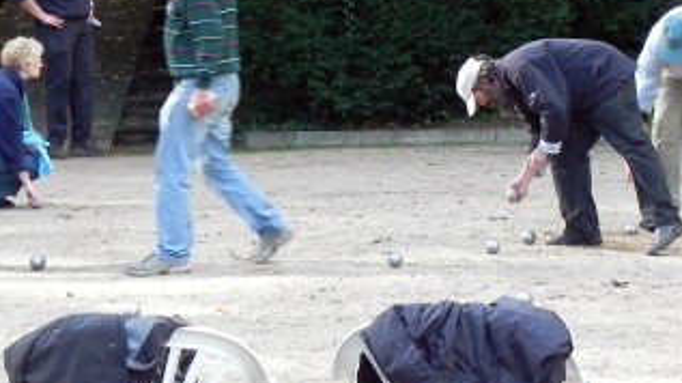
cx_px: 480
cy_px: -32
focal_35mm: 165
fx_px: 2983
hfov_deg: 13.0
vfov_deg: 7.3
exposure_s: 1/63.1
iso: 160
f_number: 4
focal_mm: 13.4
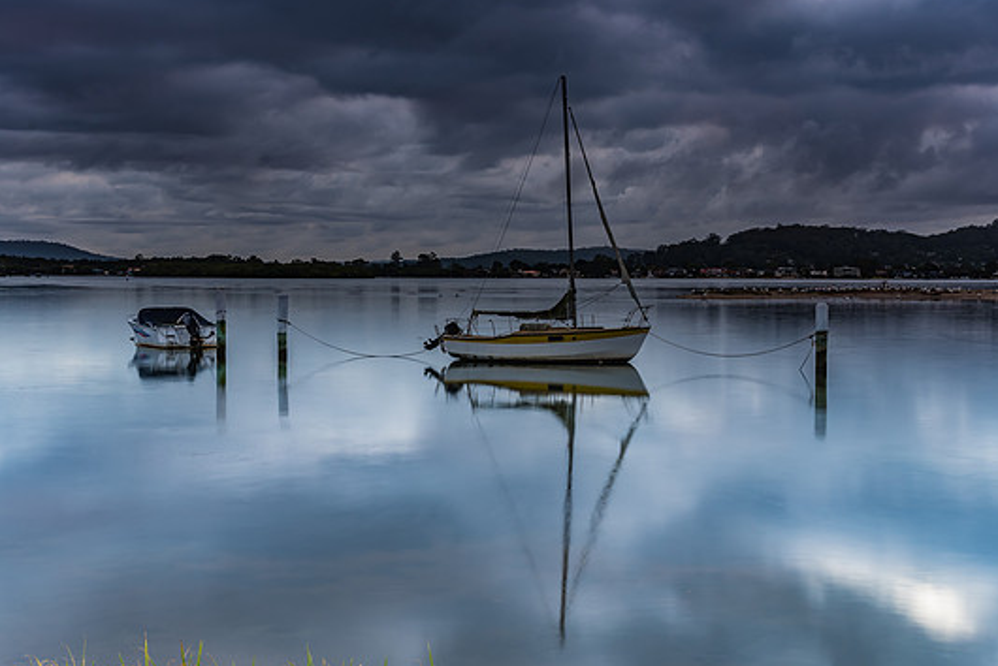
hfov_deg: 38.8
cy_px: 326
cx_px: 544
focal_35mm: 51
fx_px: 1415
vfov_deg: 26.5
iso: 50
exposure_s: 2.5
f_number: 13
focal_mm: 31
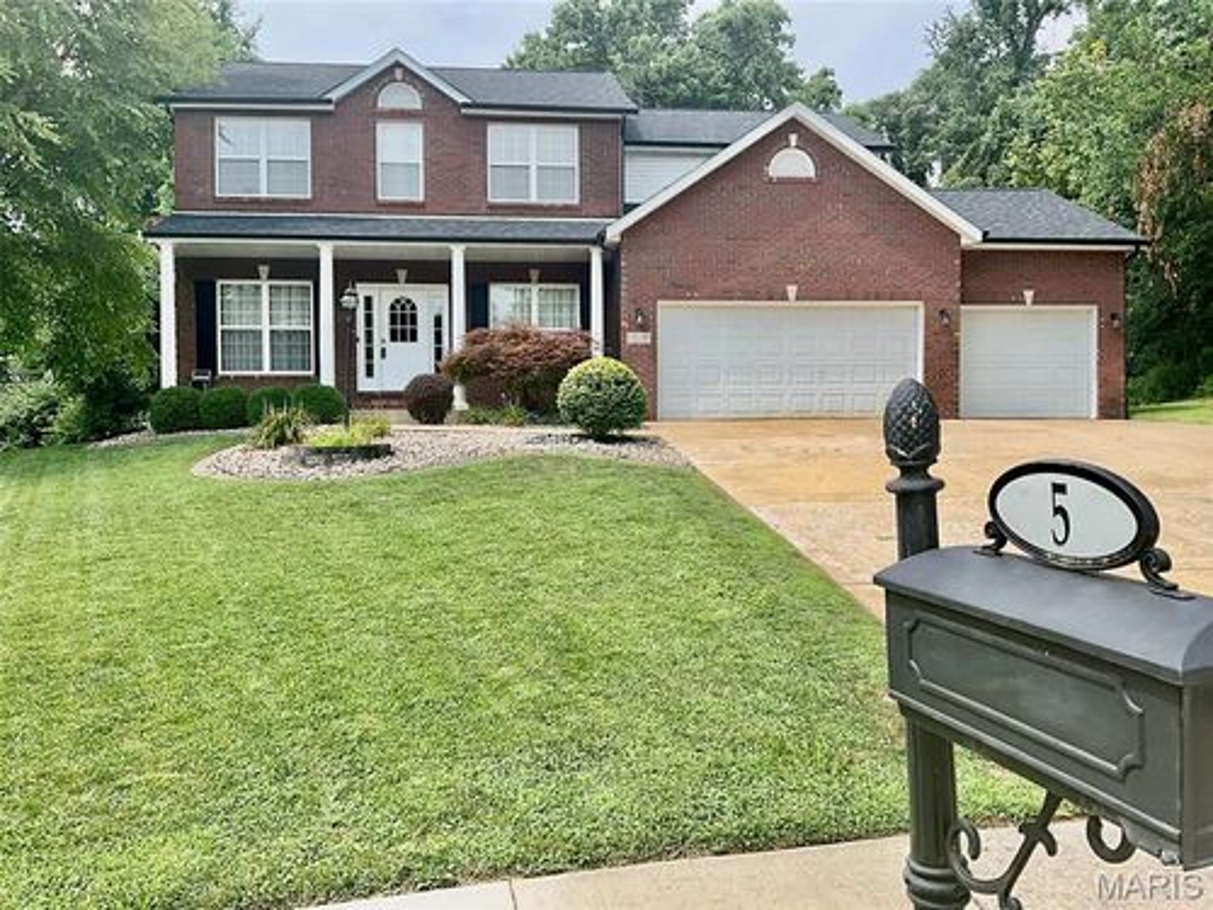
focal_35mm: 29
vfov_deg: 48.2
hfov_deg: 61.7
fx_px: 1016
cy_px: 455
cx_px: 606
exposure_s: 1/944
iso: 25
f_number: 1.8
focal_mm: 3
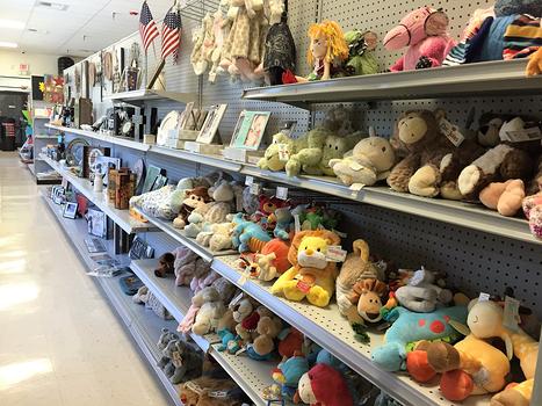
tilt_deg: -9.2
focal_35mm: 29
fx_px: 454
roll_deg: -3.7
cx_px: 271
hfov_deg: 61.7
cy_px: 203
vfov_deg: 48.2
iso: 100
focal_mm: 4.15
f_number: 2.2
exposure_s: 1/30
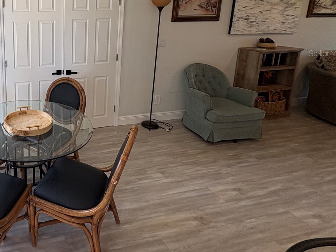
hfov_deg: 57.8
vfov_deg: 50.1
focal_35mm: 26
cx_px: 34
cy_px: 53
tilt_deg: -10.4
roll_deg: +1.1
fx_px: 252
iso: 50
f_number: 2.2
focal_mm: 2.22
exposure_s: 1/120
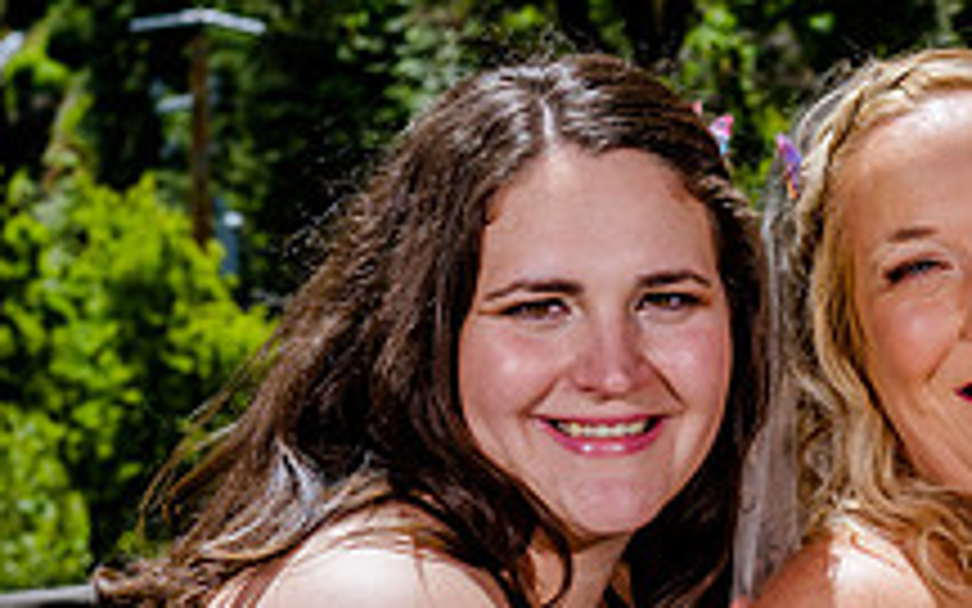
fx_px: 5086
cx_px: 1146
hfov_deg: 10.7
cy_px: 404
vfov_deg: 6.8
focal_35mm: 192
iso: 160
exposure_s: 1/400
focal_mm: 60
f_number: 8
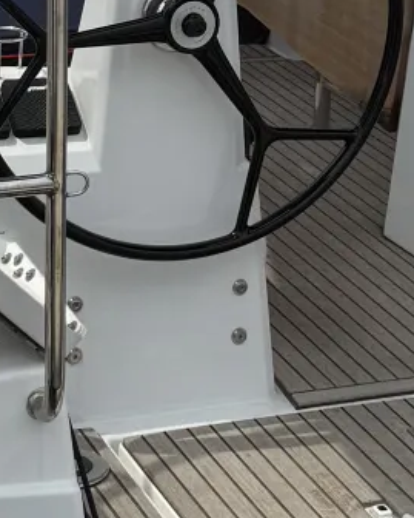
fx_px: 1990
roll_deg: -3.5
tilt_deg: -7.9
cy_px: -66
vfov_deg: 14.4
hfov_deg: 11.9
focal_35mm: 130
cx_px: 262
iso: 80
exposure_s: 1/7353
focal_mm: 6.76
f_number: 1.78
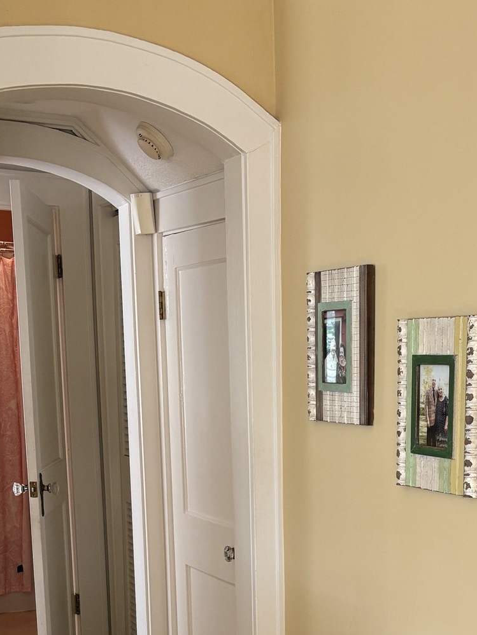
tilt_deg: -11.7
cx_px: 341
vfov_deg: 30.2
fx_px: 1102
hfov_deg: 24.2
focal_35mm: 60
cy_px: 621
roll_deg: -0.4
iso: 125
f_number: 1.6
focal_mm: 5.96
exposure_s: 1/85
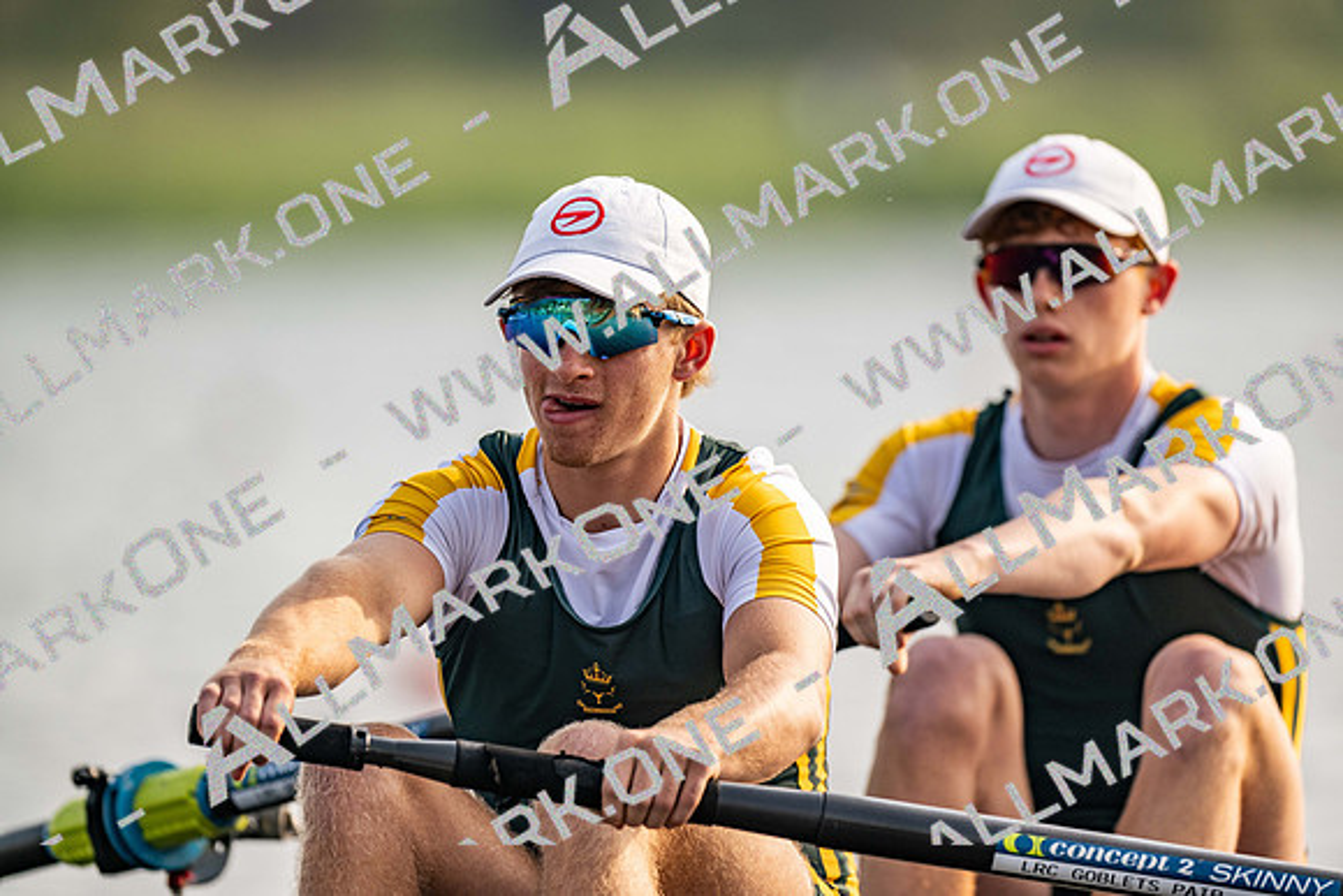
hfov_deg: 3.4
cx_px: 672
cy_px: 448
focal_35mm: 600
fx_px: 22388
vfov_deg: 2.3
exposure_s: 1/2500
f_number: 4
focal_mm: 600
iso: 250
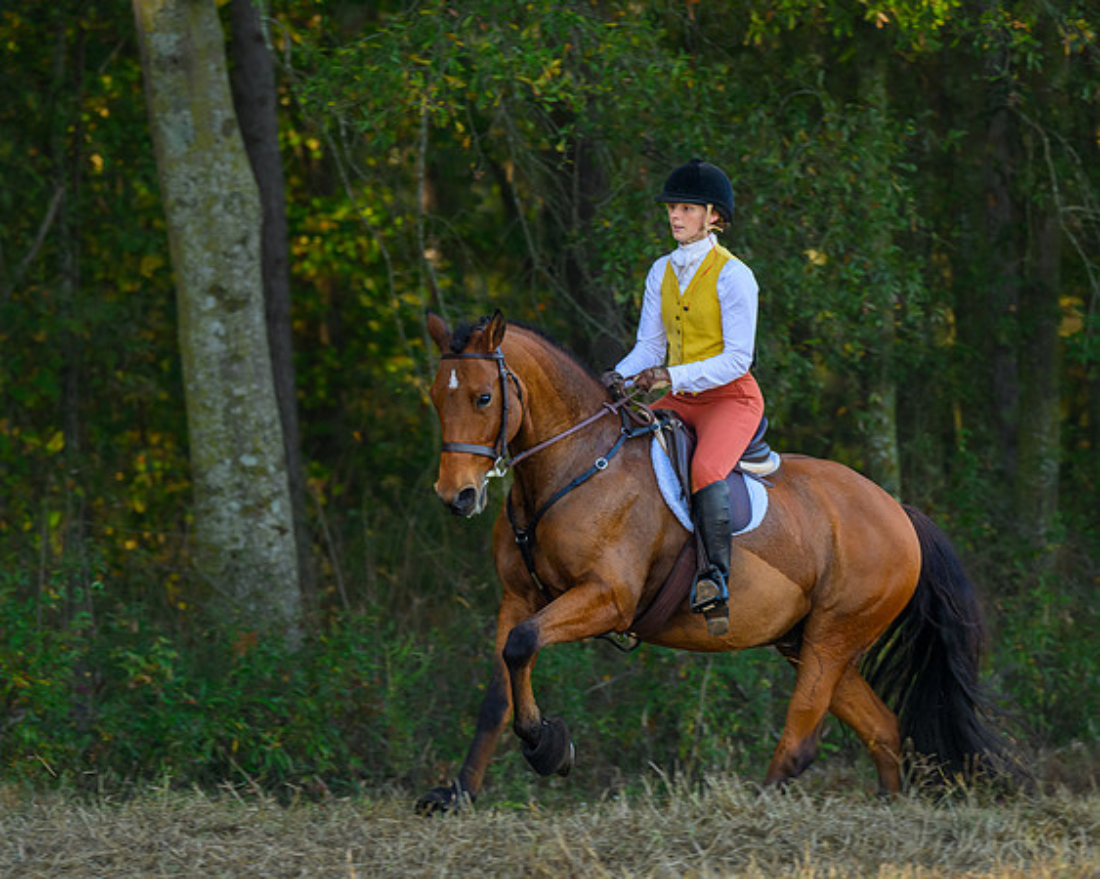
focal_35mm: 278
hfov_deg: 7.0
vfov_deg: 5.6
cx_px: 607
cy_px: 486
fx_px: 9053
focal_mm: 200
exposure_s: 1/400
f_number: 4
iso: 1000
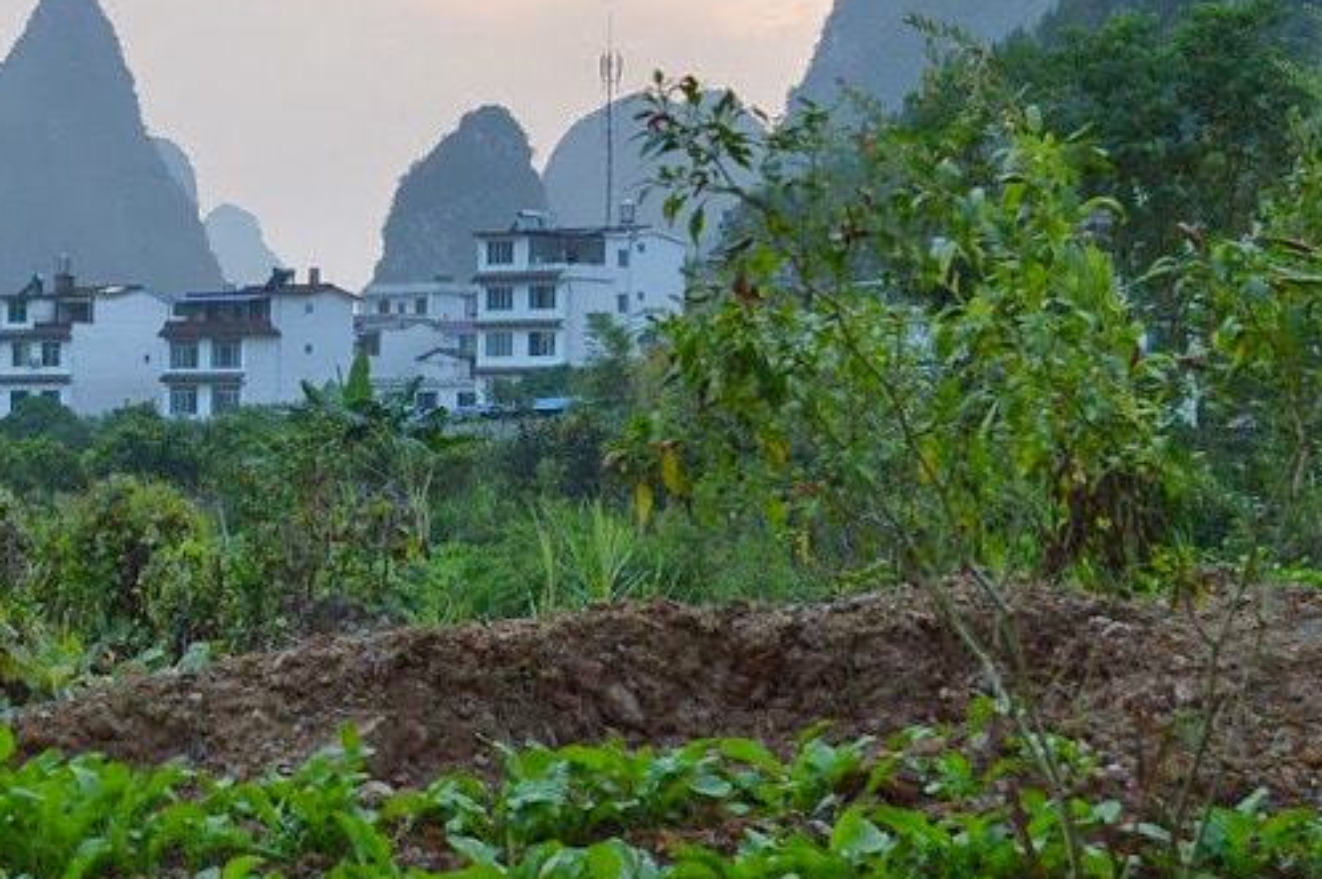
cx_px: -16
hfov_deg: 18.8
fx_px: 3889
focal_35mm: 106
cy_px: 409
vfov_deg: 12.9
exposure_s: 1/100
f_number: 4.5
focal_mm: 22
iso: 400
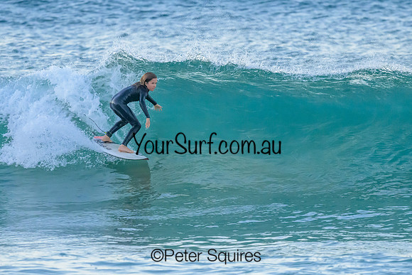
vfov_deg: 1.4
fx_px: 11335
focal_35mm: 990
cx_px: 184
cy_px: 138
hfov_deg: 2.1
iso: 6400
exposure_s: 1/1250
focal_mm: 800
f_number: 6.3
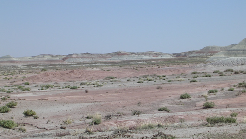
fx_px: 822
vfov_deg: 9.6
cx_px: 123
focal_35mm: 126
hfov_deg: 17.0
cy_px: 67
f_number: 4.9
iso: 50
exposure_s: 1/534
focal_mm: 17.4
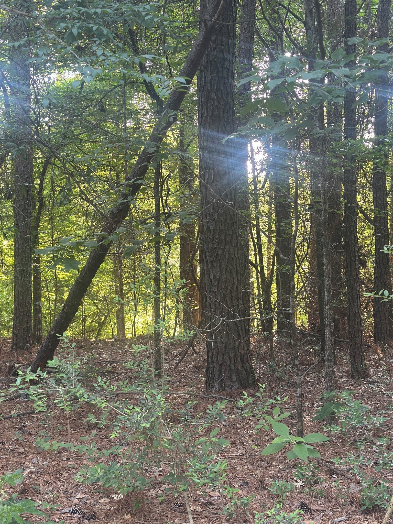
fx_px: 727
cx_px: 196
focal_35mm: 48
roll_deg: +2.7
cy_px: 262
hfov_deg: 30.3
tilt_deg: +1.3
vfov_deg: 39.7
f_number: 1.78
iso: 125
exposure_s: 1/82
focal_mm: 6.86
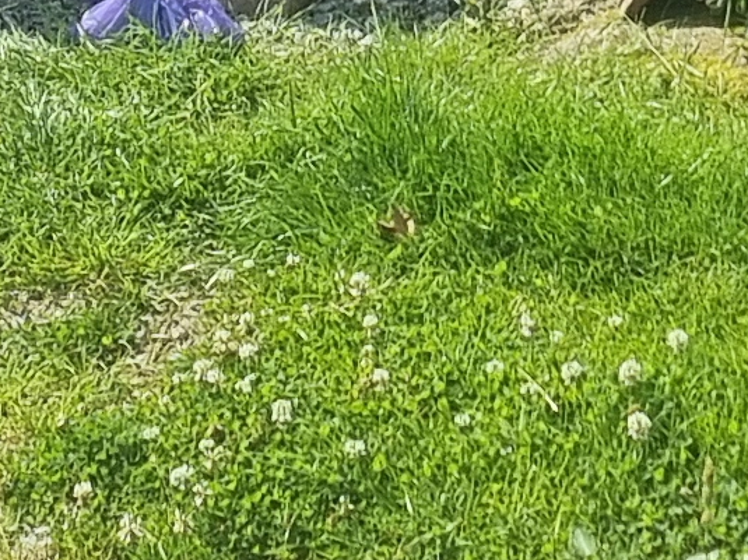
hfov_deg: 10.1
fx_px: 4234
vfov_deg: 6.9
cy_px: -1035
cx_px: 544
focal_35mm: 196
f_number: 1.8
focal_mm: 5.4
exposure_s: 1/2520
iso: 50
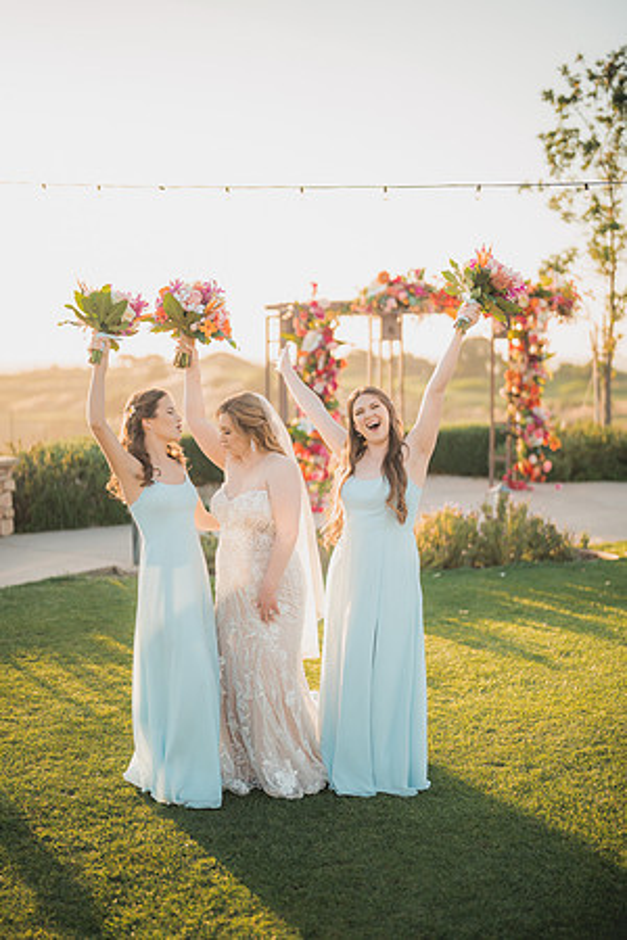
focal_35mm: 50
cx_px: 314
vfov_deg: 39.6
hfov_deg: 27.0
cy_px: 470
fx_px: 1306
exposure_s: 1/3200
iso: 200
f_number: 1.2
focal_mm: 50
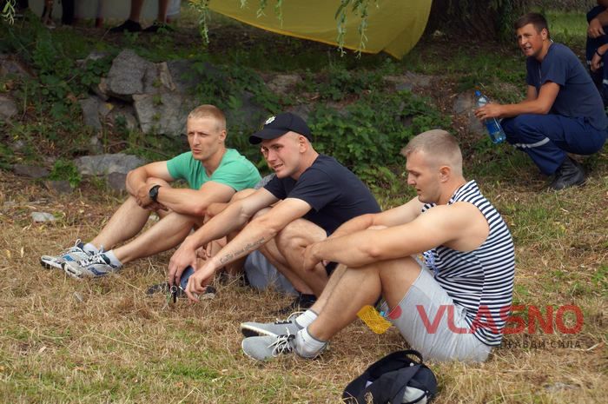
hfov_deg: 18.2
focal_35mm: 112
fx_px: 1898
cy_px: 202
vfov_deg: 12.1
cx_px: 304
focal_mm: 75
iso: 160
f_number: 5.6
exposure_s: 1/160
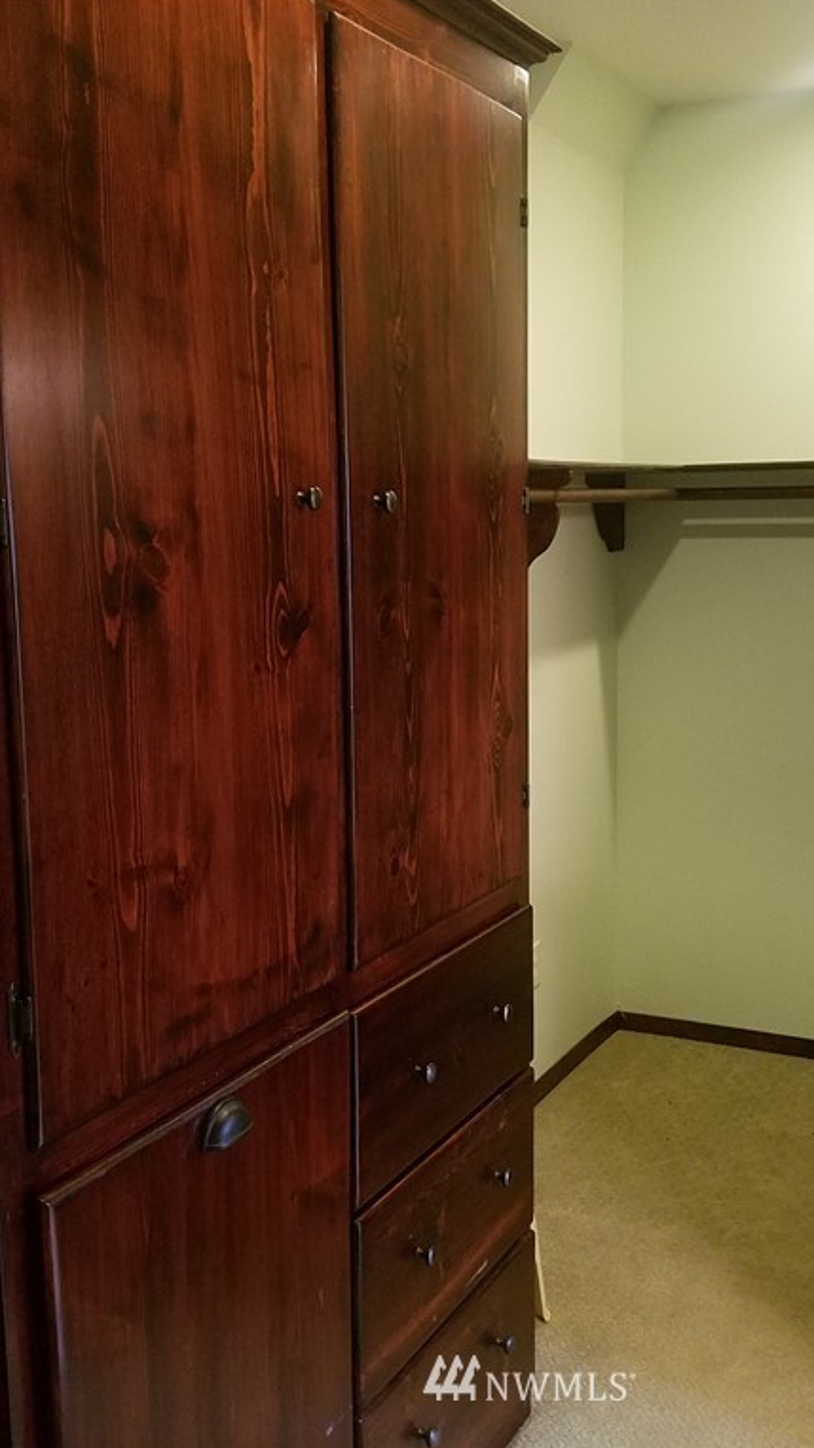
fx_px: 1459
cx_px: 529
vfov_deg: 52.8
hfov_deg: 31.0
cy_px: 721
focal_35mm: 38
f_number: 1.7
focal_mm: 4.2
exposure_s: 1/10
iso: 250
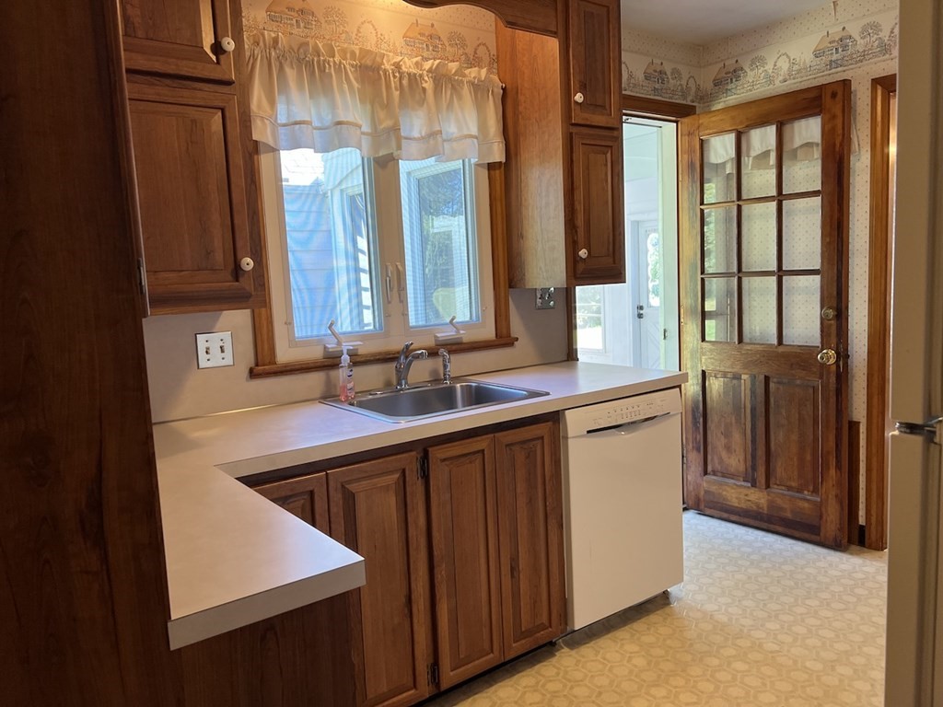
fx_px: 708
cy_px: 354
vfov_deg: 53.1
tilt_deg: -6.8
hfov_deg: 67.3
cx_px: 472
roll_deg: +2.5
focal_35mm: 26
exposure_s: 1/120
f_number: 1.5
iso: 125
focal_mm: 5.7
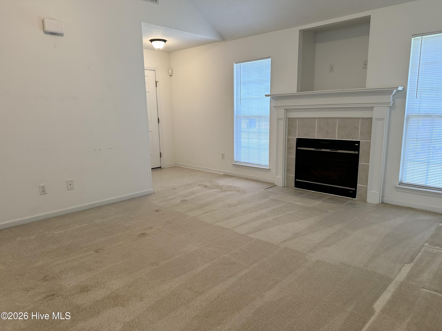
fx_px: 306
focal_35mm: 24
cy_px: 166
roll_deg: +0.8
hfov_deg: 71.6
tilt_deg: -10.4
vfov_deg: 56.8
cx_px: 221
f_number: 1.78
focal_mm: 6.86
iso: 125
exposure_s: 1/60
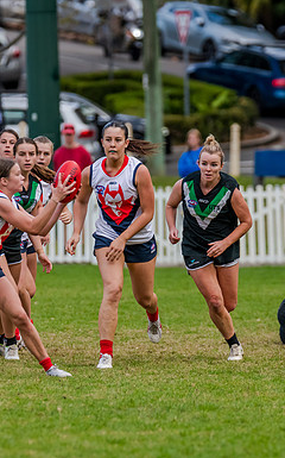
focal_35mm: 496
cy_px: 238
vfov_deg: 4.2
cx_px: 113
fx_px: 6176
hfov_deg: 2.6
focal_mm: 310
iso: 800
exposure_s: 1/1600
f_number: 4.5
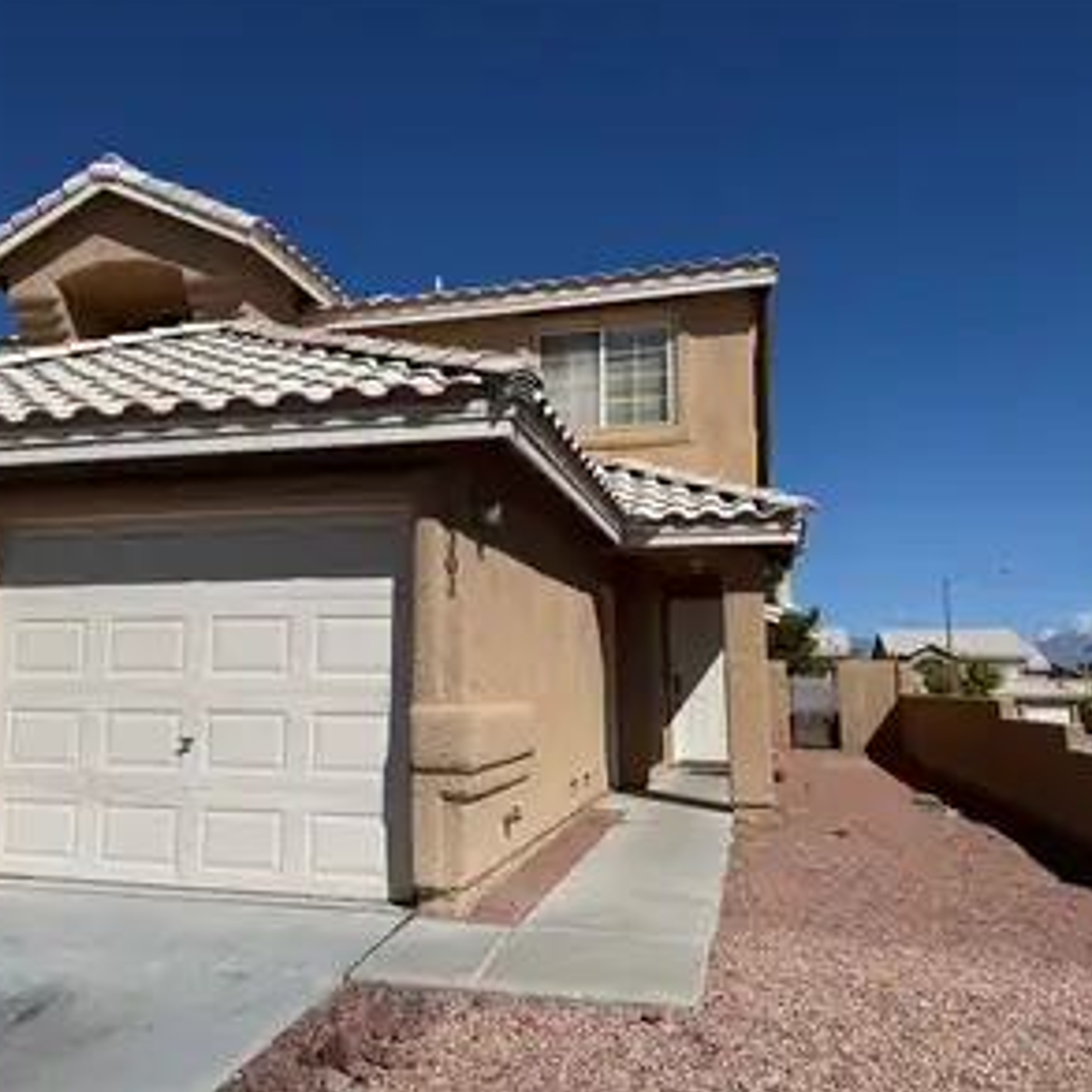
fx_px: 1035
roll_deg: +0.1
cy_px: 537
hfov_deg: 55.3
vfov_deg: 55.6
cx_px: 451
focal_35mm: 29
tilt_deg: +9.1
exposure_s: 1/14286
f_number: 1.78
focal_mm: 6.76
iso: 80
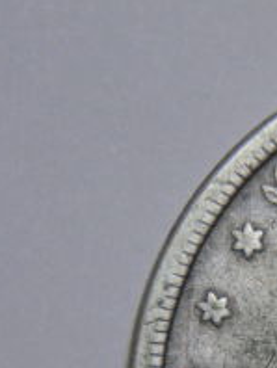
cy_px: 400
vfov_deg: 4.4
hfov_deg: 3.3
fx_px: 4770
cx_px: 448
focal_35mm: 448
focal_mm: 26.8
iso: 134
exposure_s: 1/30
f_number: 5
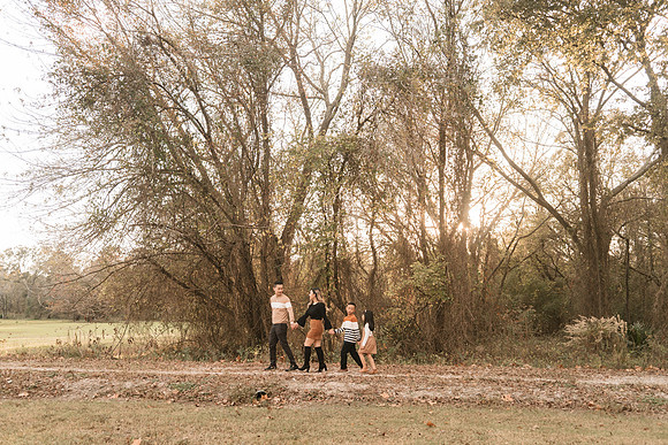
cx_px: 334
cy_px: 222
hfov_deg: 54.4
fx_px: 650
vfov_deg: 37.9
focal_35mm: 35
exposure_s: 1/320
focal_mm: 35
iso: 320
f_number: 4
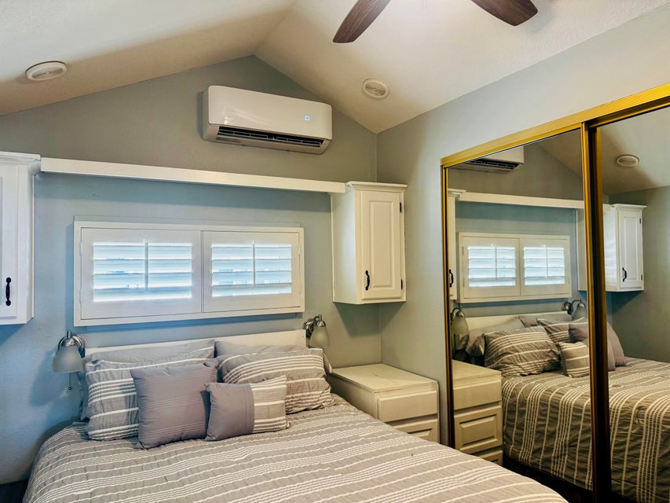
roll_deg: -0.2
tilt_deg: +2.0
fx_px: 465
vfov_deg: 56.8
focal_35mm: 24
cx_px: 335
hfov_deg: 71.6
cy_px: 252
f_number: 1.78
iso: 200
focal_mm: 6.76
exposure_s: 1/60
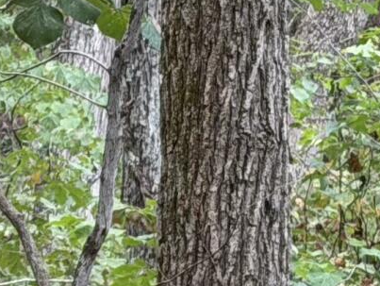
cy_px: 299
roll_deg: -0.4
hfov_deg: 5.5
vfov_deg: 4.2
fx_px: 3923
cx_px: -266
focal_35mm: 357
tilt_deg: -1.6
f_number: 1.78
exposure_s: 1/78
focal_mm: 6.76
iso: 100
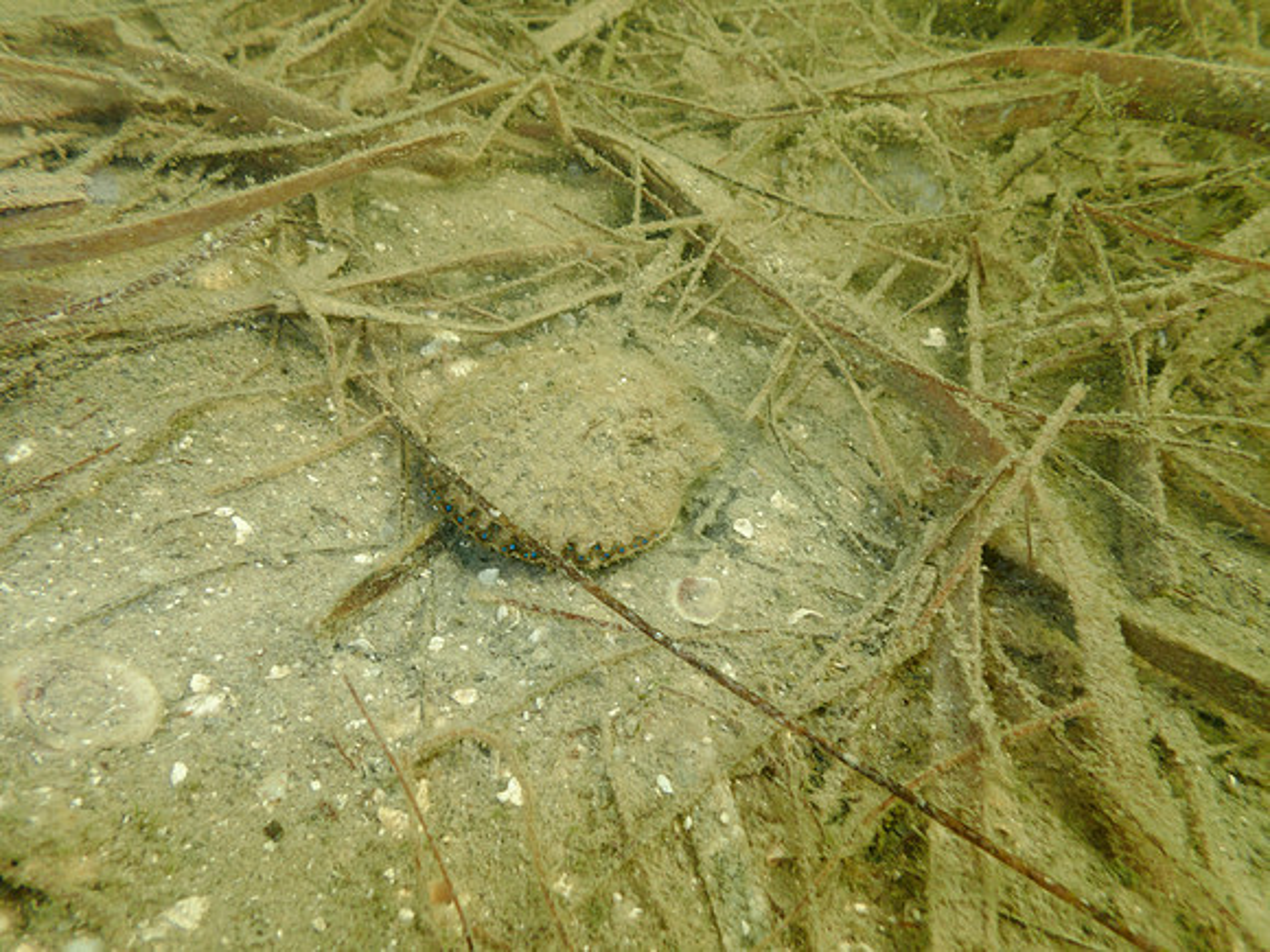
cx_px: 635
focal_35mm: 25
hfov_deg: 69.4
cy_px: 476
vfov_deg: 54.9
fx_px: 917
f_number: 2.8
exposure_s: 1/400
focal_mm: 4.5
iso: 100
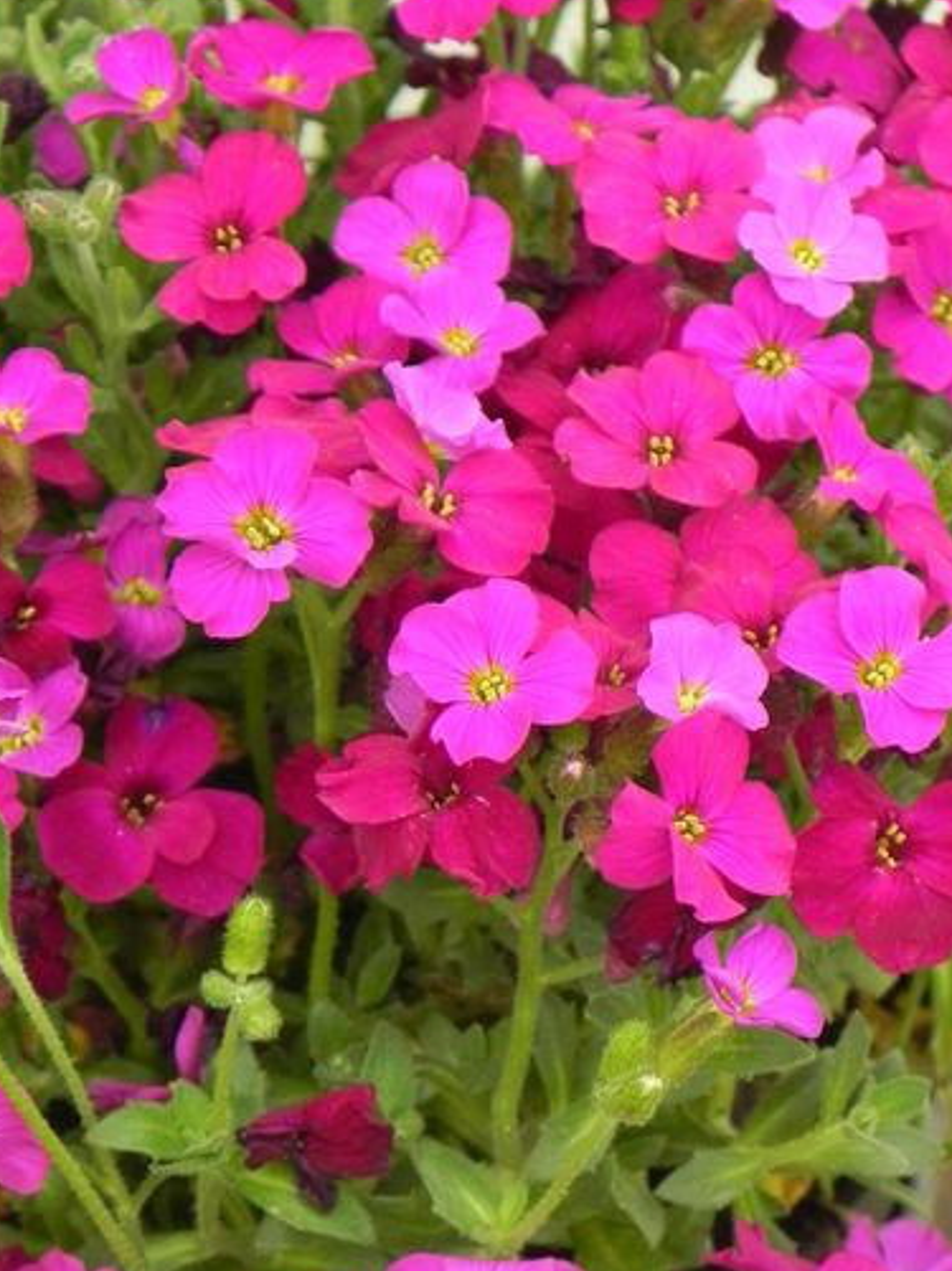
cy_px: 652
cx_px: 459
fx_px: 6866
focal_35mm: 187
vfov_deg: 10.6
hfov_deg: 7.9
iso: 160
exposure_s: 1/200
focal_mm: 20.8
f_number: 4.5
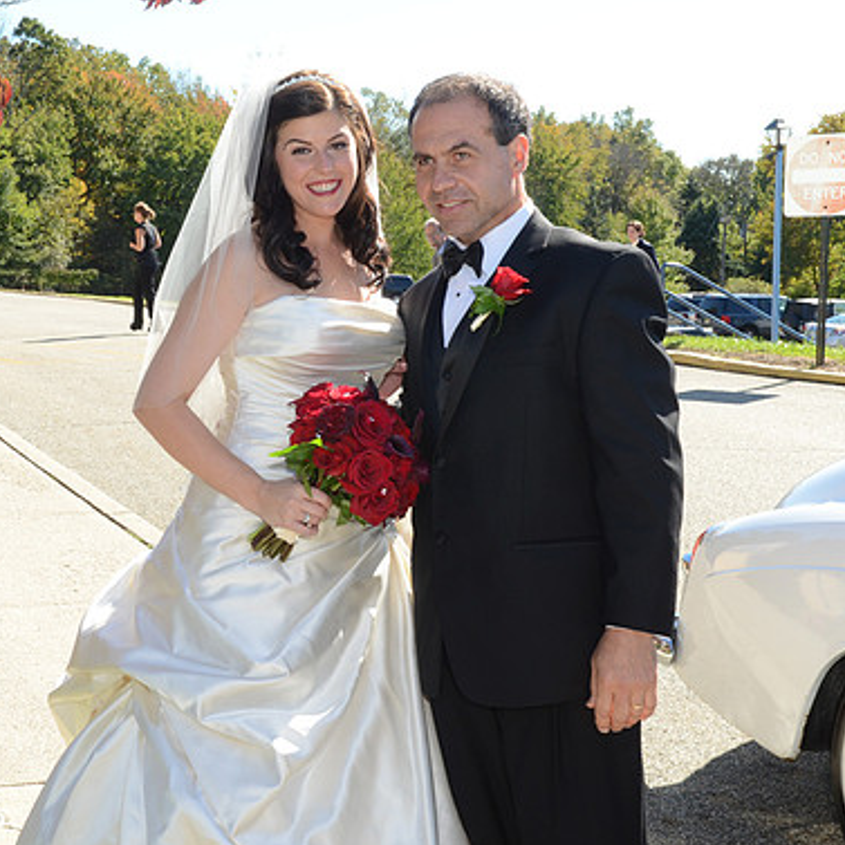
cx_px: 296
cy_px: 426
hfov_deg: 28.2
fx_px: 1675
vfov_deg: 28.3
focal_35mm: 61
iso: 500
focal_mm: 31
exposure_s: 1/160
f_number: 13
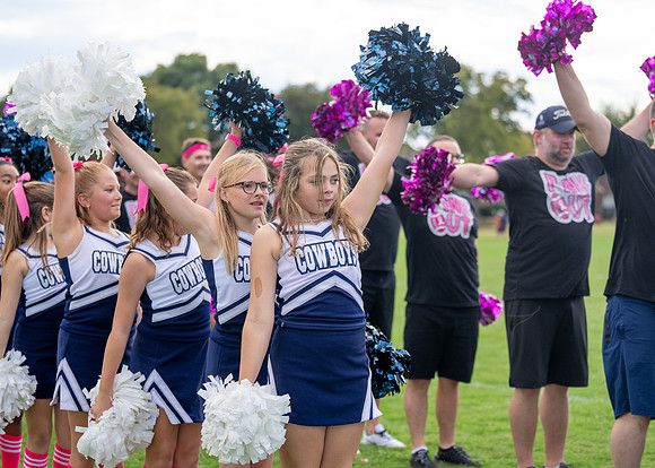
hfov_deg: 26.2
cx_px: 328
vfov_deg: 18.8
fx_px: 1410
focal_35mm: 76
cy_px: 234
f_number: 2.8
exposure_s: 1/4000
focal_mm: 70
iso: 500
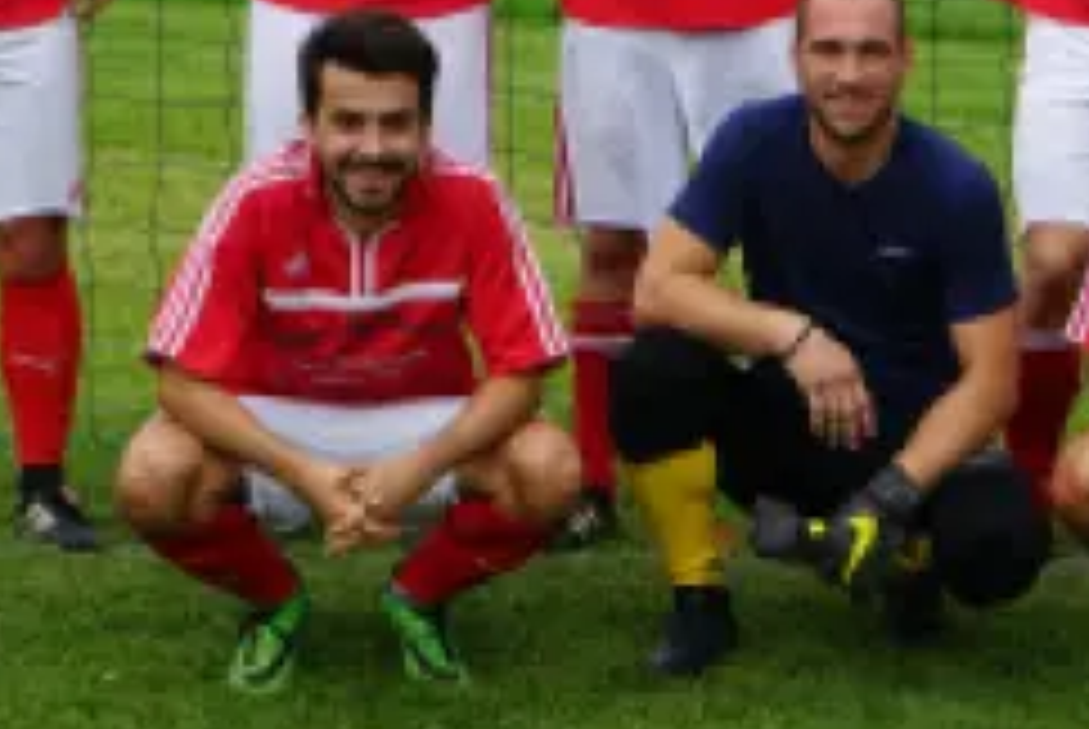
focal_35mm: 156
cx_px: 722
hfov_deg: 13.1
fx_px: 4725
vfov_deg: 8.8
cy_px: 36
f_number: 6.3
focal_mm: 63
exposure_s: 1/100
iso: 100
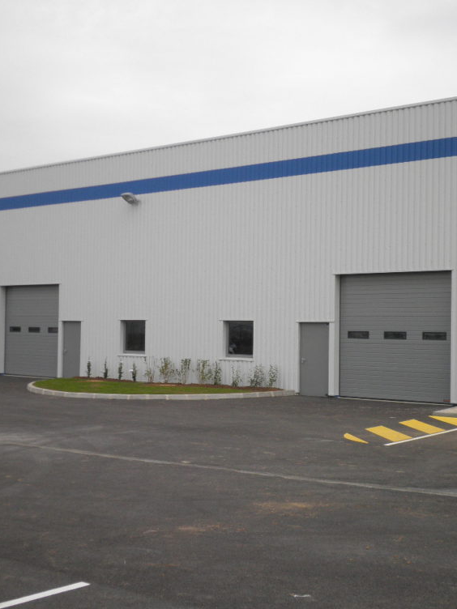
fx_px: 863
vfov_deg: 38.9
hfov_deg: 29.6
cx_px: 256
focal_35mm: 49
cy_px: 304
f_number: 3.1
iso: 64
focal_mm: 6.4
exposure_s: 1/200
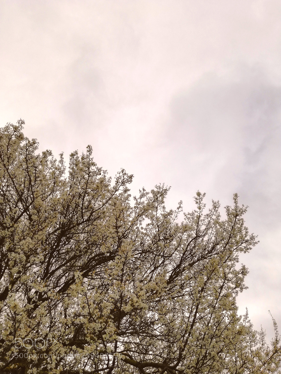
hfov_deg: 51.4
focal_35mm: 27
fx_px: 292
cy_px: 187
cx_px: 140
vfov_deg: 65.3
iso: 50
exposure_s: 1/116
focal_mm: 3.79
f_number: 2
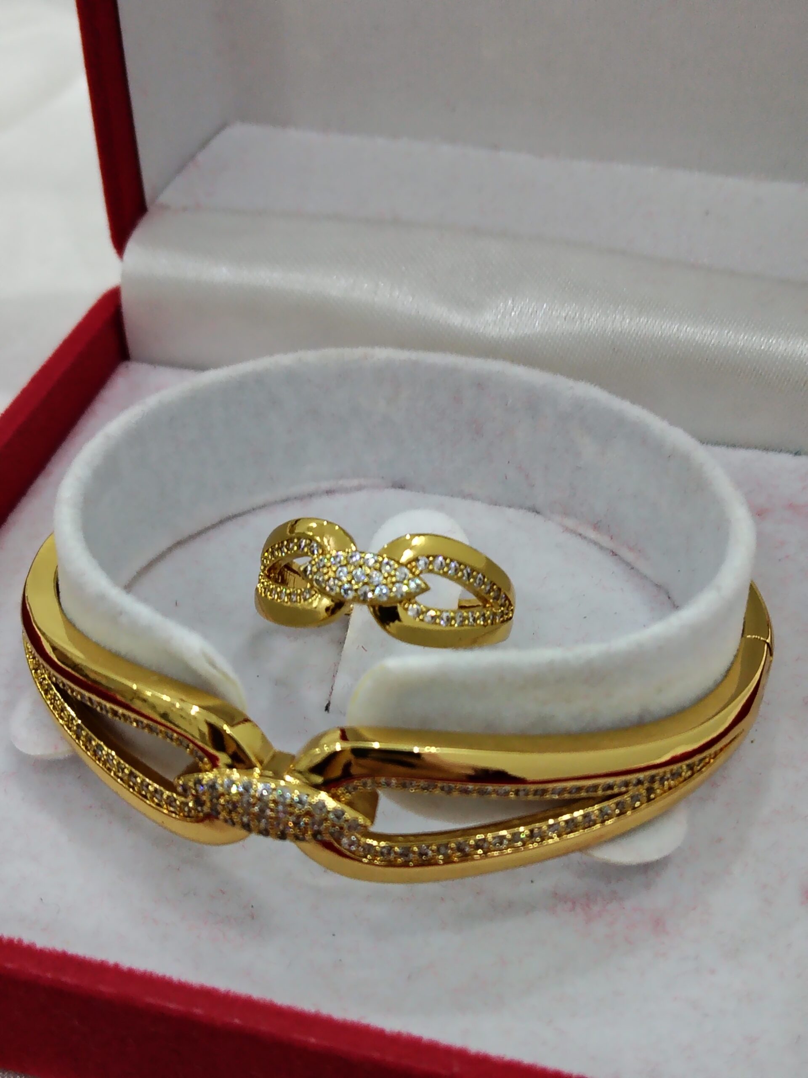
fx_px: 1556
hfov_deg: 29.1
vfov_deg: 38.2
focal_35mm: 50
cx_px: 404
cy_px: 539
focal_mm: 4.15
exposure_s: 1/25
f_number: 1.8
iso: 399
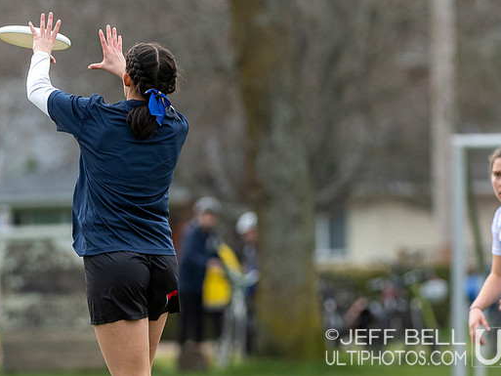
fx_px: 12059
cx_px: 166
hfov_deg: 2.4
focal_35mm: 833
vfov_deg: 1.8
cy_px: 251
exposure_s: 1/1250
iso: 720
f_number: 4
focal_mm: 290
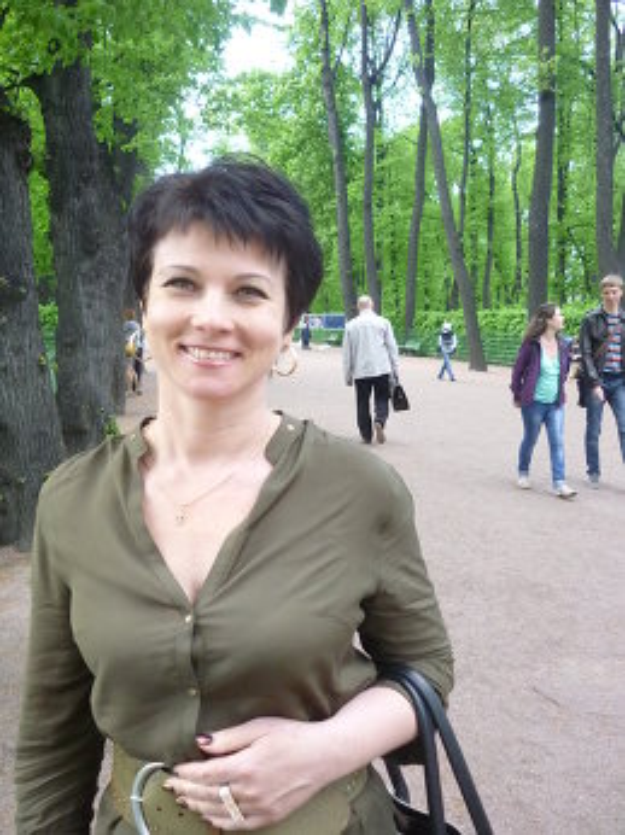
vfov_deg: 55.4
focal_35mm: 33
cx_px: 312
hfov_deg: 42.9
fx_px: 795
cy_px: 418
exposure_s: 1/160
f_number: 2.8
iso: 400
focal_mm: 5.5
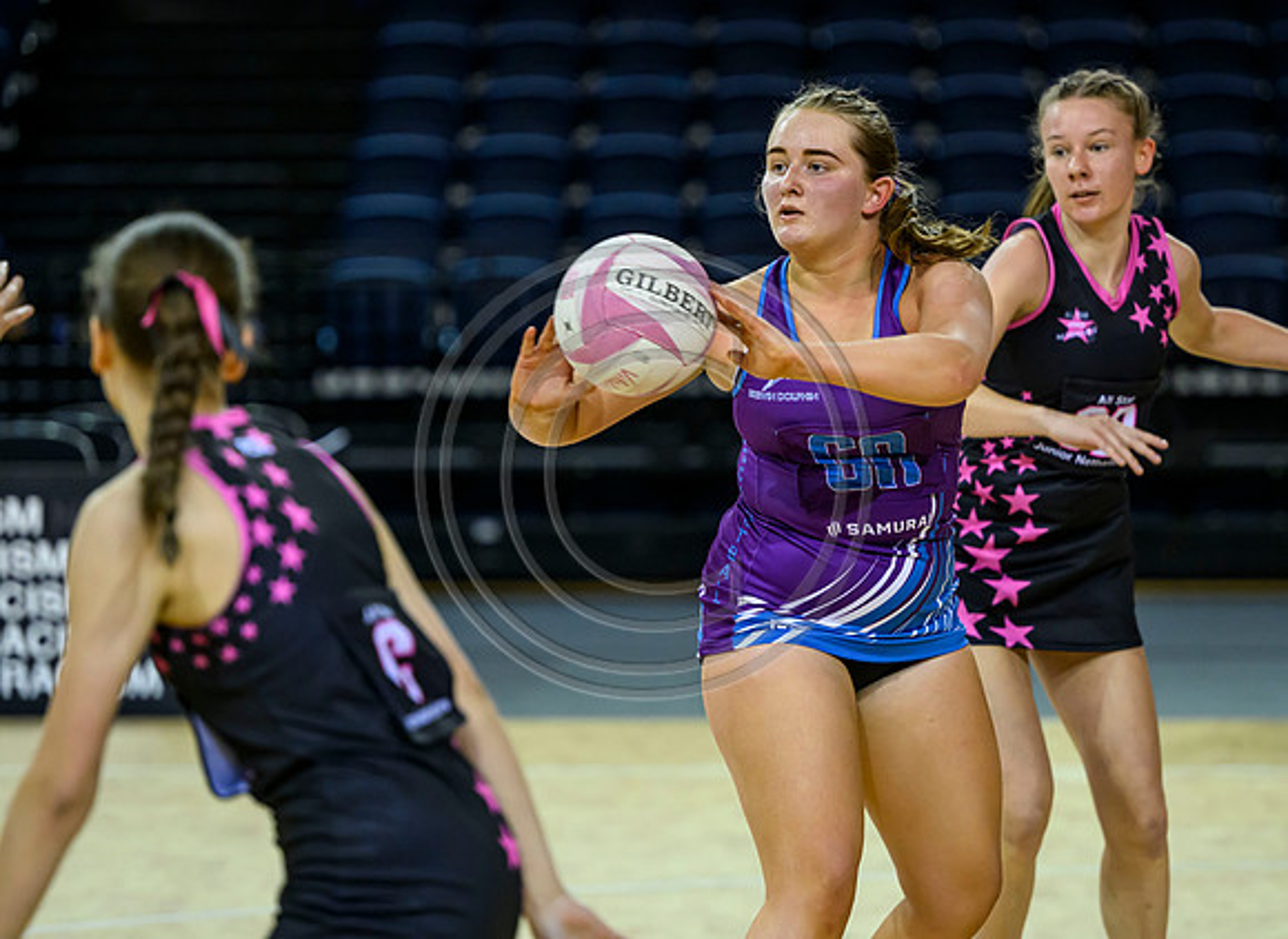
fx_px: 7685
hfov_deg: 9.6
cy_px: 345
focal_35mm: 209
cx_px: 752
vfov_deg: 7.0
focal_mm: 155
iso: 3200
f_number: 2.8
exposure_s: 1/800
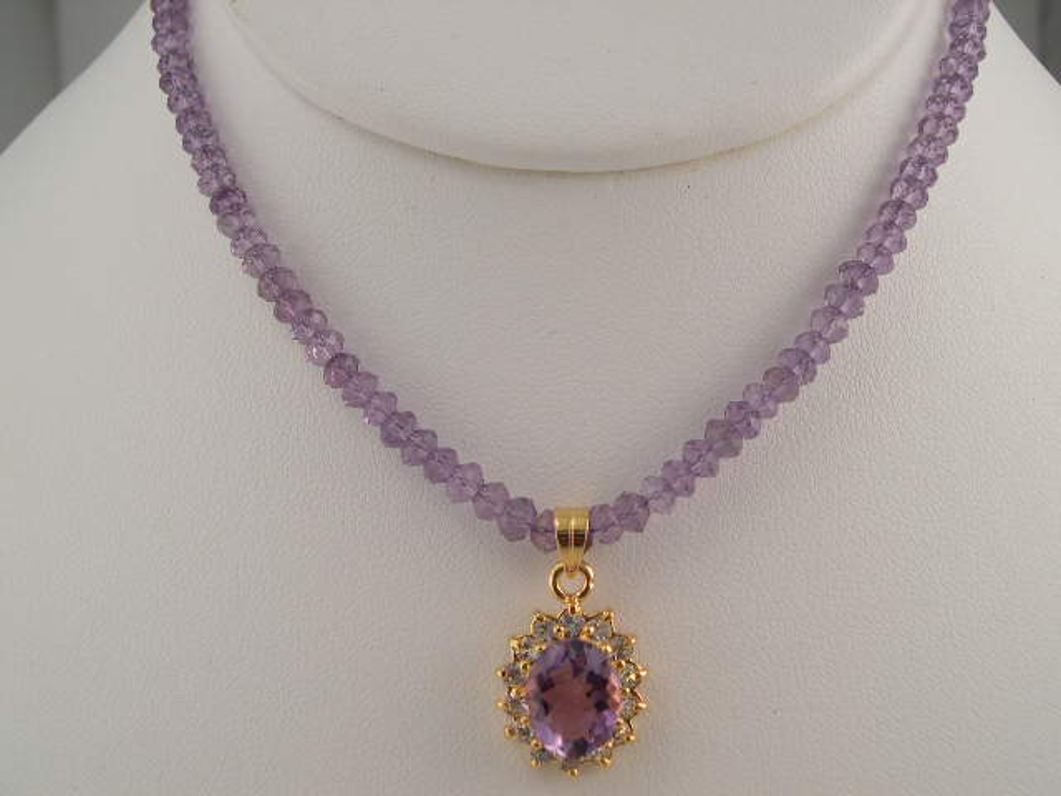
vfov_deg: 37.7
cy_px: 398
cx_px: 530
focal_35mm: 38
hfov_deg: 49.0
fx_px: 1165
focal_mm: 8
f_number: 7.6
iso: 100
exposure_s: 1/112
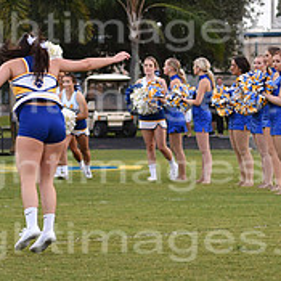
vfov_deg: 5.9
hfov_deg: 5.9
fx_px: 2709
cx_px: 39
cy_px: 67
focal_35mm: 295
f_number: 3.2
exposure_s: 1/1250
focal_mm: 70
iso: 800
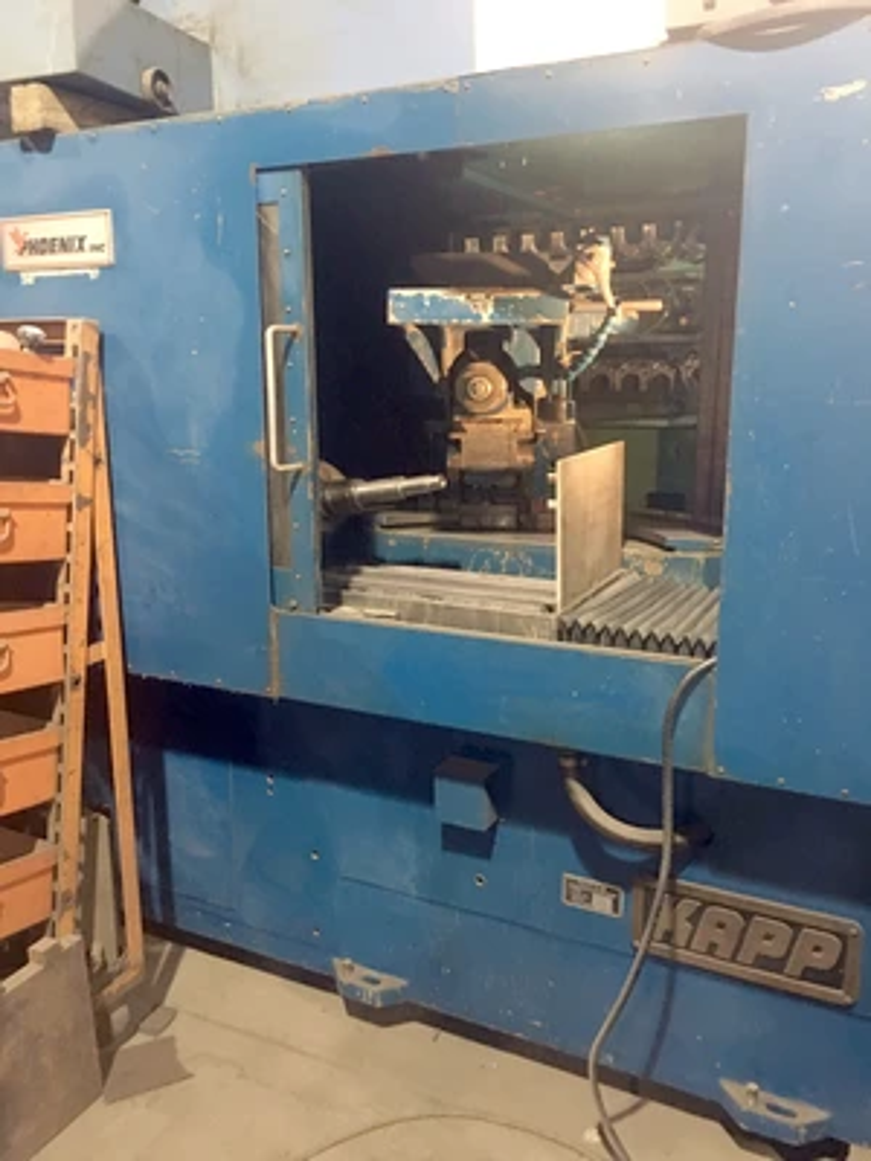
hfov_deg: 48.2
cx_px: 436
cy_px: 580
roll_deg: -0.8
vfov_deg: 61.7
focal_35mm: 29
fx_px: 973
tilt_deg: -12.2
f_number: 2.2
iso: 400
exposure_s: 1/15
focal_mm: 4.15
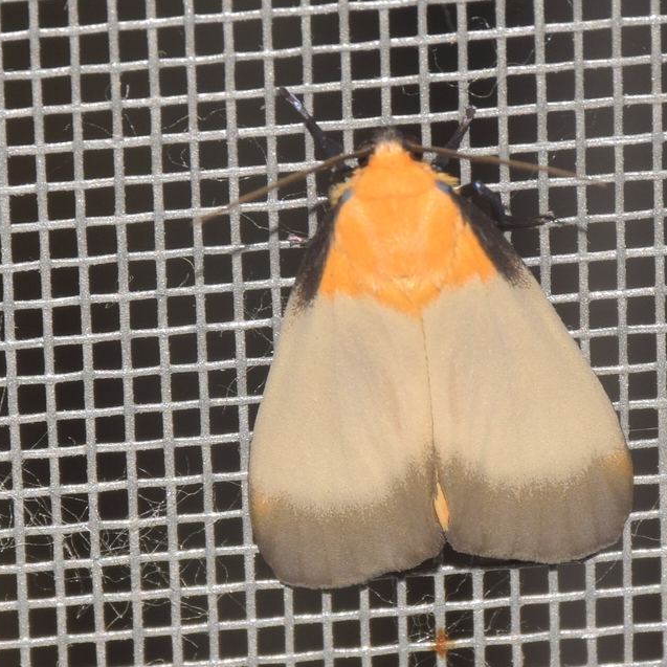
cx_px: 373
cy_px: 333
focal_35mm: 269
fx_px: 5864
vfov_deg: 6.5
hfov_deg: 6.5
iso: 100
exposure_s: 1/160
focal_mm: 140
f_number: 13
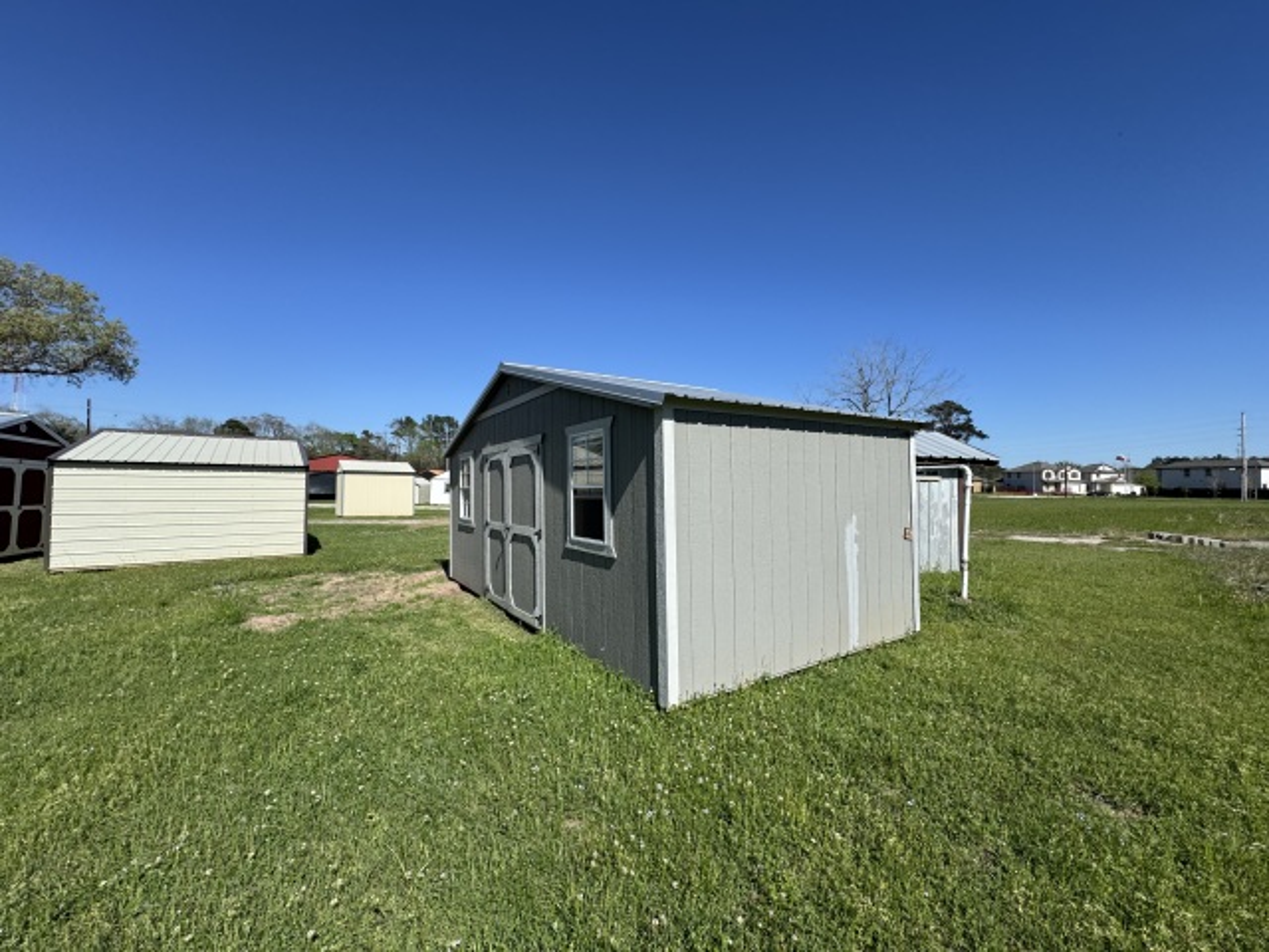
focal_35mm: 14
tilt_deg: +1.8
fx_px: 513
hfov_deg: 102.1
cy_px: 476
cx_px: 634
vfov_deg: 85.7
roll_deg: -1.1
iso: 50
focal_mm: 2.22
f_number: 2.2
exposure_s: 1/2415
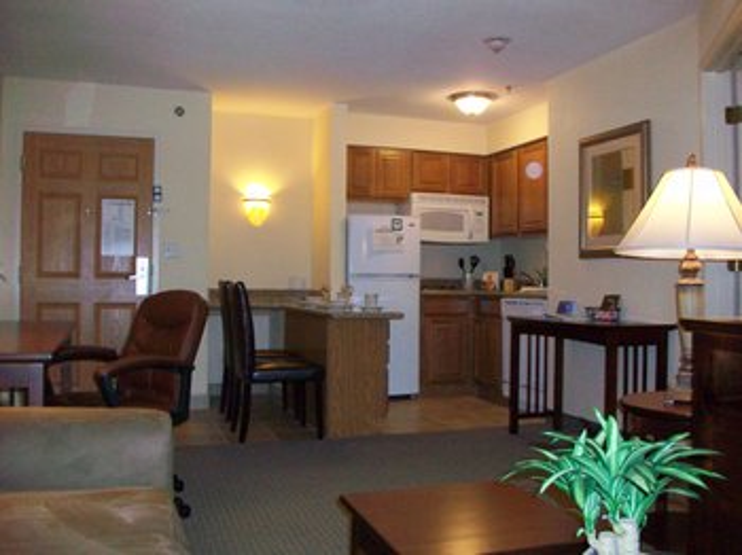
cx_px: 371
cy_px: 278
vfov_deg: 44.1
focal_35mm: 32
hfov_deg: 56.8
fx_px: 685
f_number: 2.8
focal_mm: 5.7
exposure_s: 1/60
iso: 400
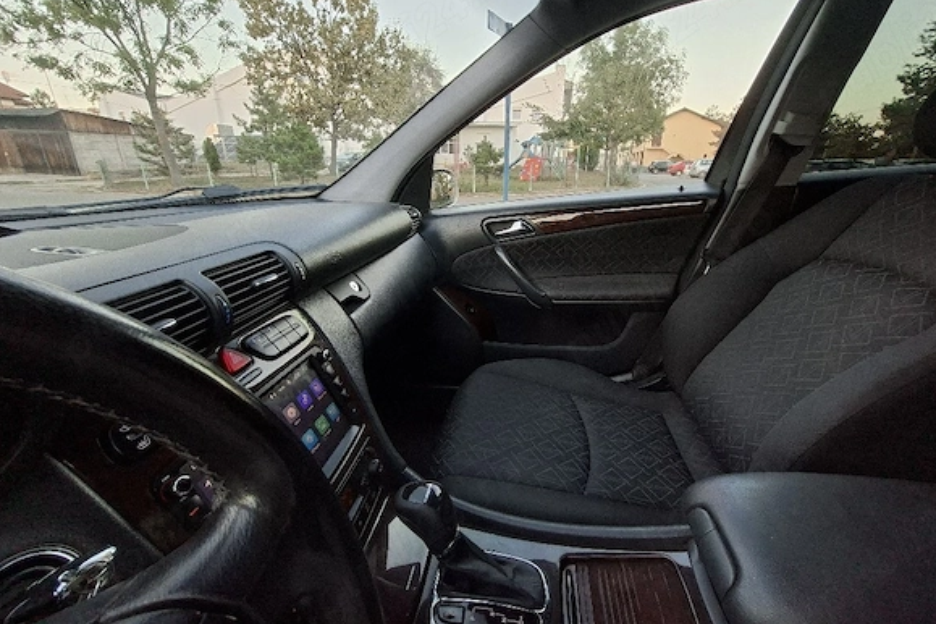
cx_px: 482
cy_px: 293
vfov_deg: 81.1
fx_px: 364
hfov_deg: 104.2
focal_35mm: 14
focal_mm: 1.74
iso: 160
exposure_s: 1/40
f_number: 2.2
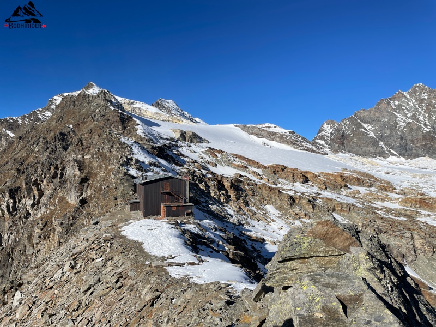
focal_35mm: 26
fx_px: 327
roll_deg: +0.9
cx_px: 218
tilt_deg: +2.0
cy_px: 164
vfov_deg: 53.1
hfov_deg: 67.3
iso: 32
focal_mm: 4.2
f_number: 1.6
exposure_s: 1/5051
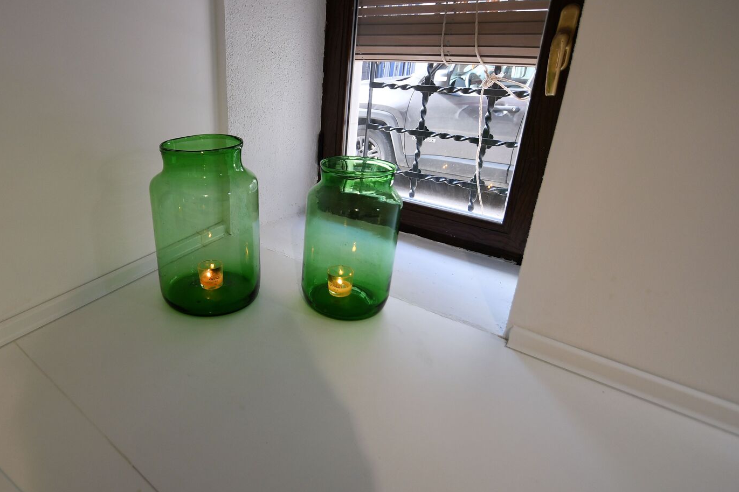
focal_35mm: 21
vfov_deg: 59.4
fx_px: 431
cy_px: 229
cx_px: 274
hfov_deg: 79.6
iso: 250
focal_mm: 10
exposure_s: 1/60
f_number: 4.5
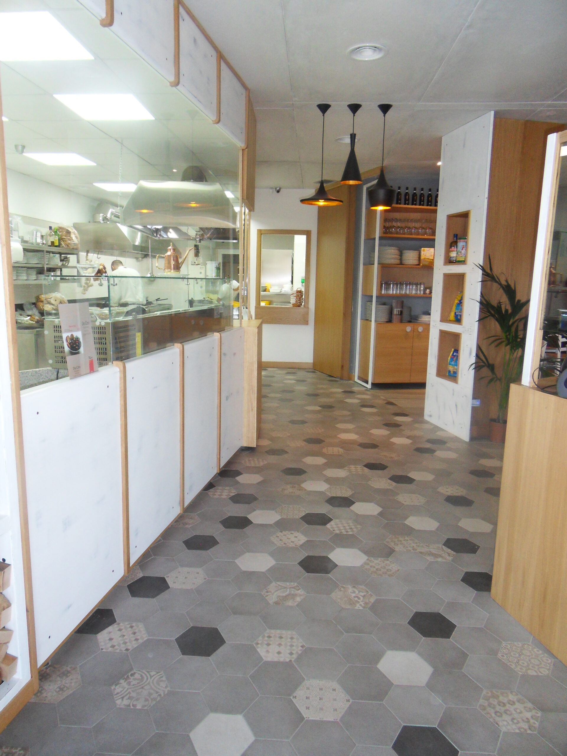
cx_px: 284
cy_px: 378
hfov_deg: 56.8
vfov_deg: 71.6
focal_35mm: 24
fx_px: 524
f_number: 3.3
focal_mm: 4.2
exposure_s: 1/45
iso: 240
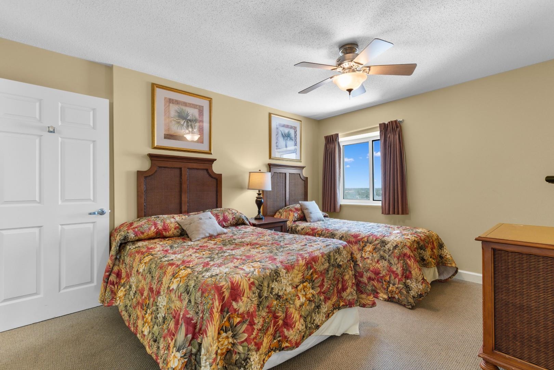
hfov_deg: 100.4
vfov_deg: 77.3
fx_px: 231
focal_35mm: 15
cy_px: 185
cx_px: 277
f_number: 4.5
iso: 100
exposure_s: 1/10
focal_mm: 10
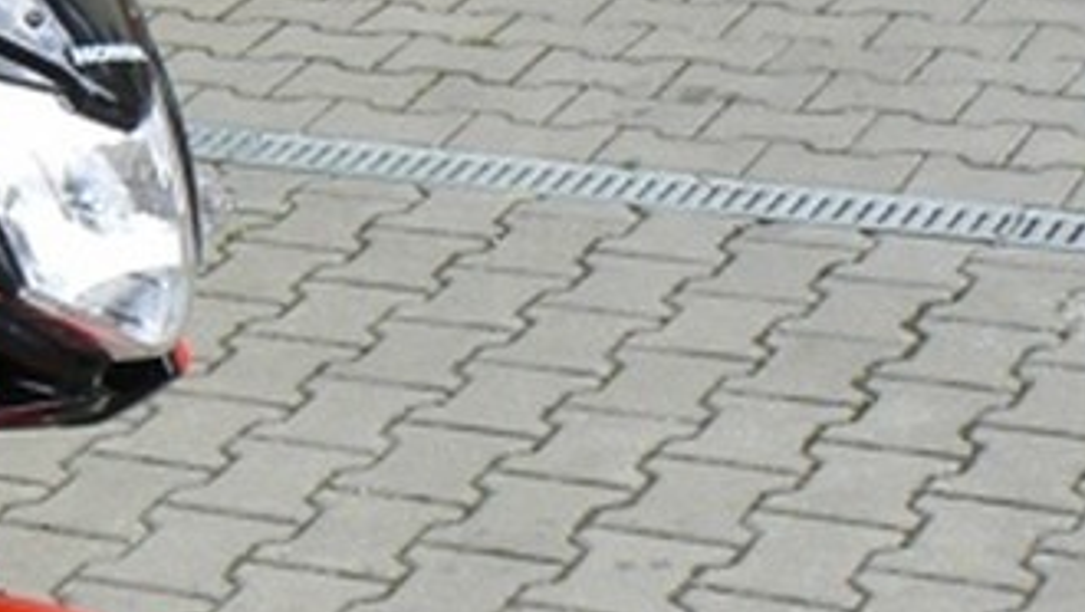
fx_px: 3281
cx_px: -464
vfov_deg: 10.6
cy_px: 461
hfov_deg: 17.2
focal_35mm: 114
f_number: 5.6
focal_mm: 6
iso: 100
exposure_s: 1/125
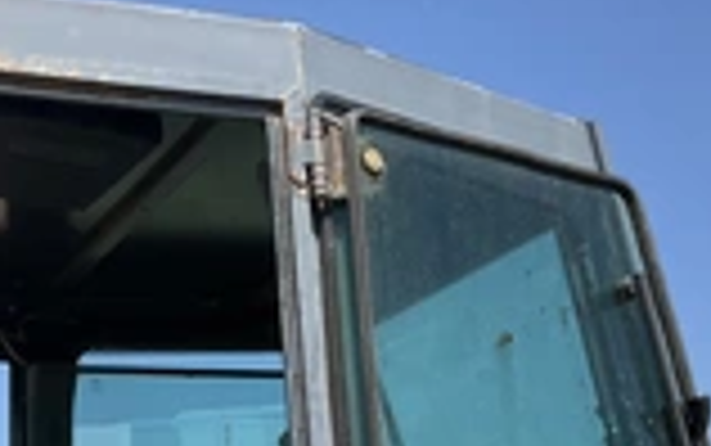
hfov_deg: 26.4
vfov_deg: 16.3
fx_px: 1512
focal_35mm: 78
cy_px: 478
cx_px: 279
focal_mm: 3
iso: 25
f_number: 1.8
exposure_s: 1/2058
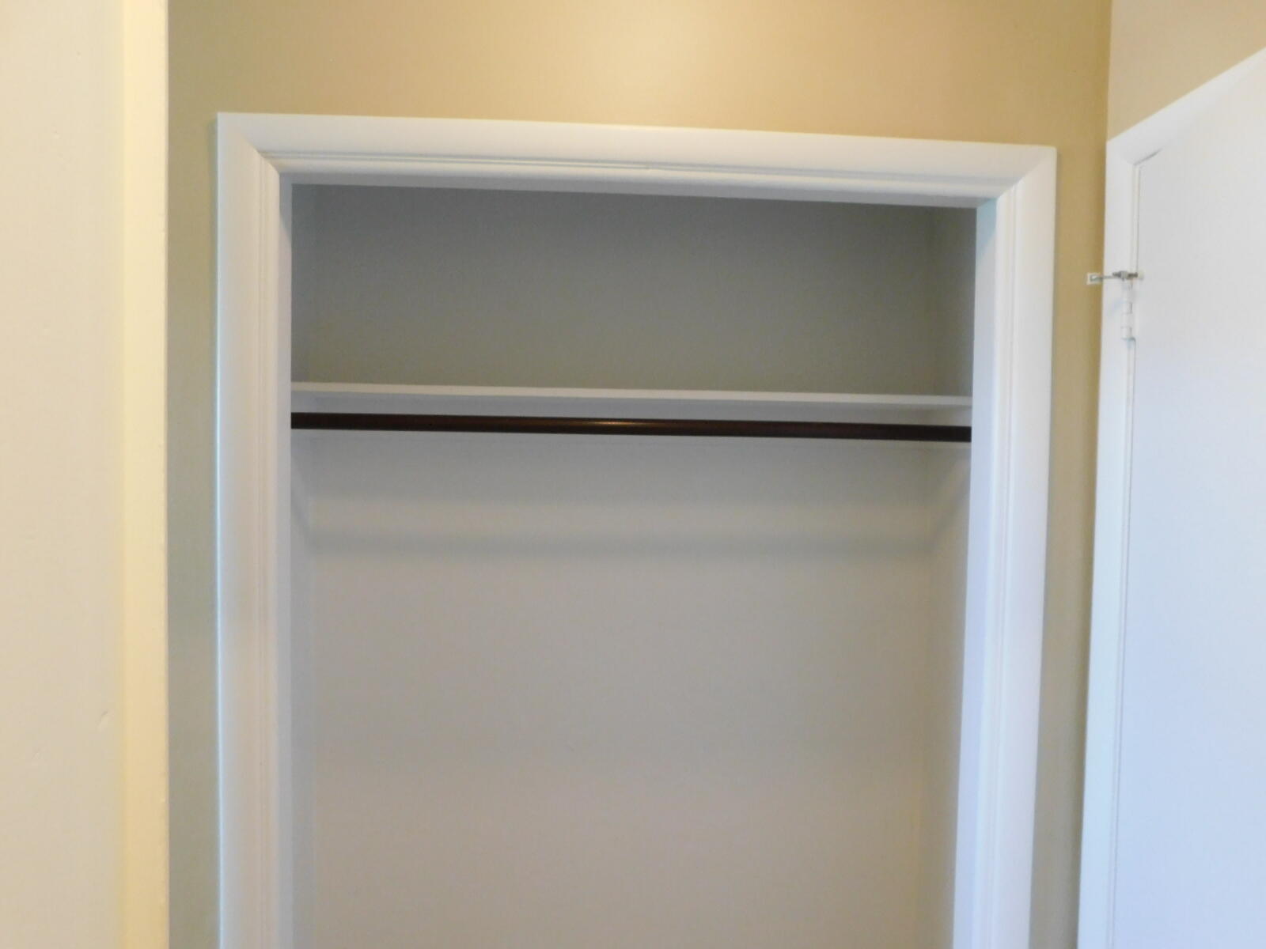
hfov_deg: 73.9
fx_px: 841
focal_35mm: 23
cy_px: 474
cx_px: 633
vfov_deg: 58.9
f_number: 3
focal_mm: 4
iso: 400
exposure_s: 1/20
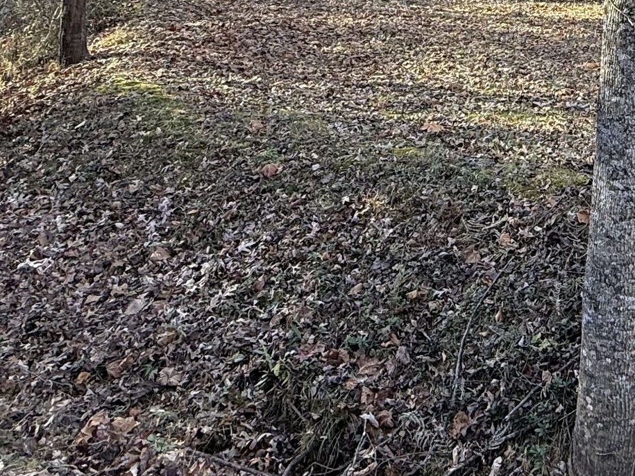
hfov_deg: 37.0
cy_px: -62
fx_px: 862
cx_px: 606
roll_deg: -1.6
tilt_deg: +3.5
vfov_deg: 27.9
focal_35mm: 47
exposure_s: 1/133
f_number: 2.2
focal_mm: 2.22
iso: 50
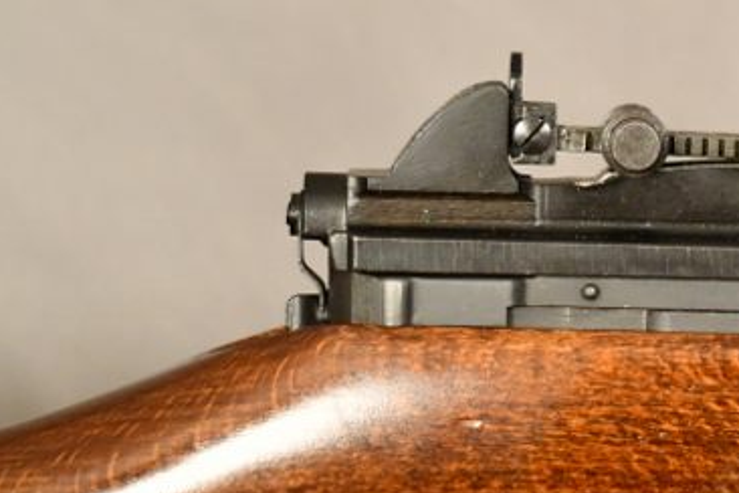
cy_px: 480
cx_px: 995
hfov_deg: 8.1
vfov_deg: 5.4
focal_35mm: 252
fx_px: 5173
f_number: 3.2
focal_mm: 60
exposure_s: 1/250
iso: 3200
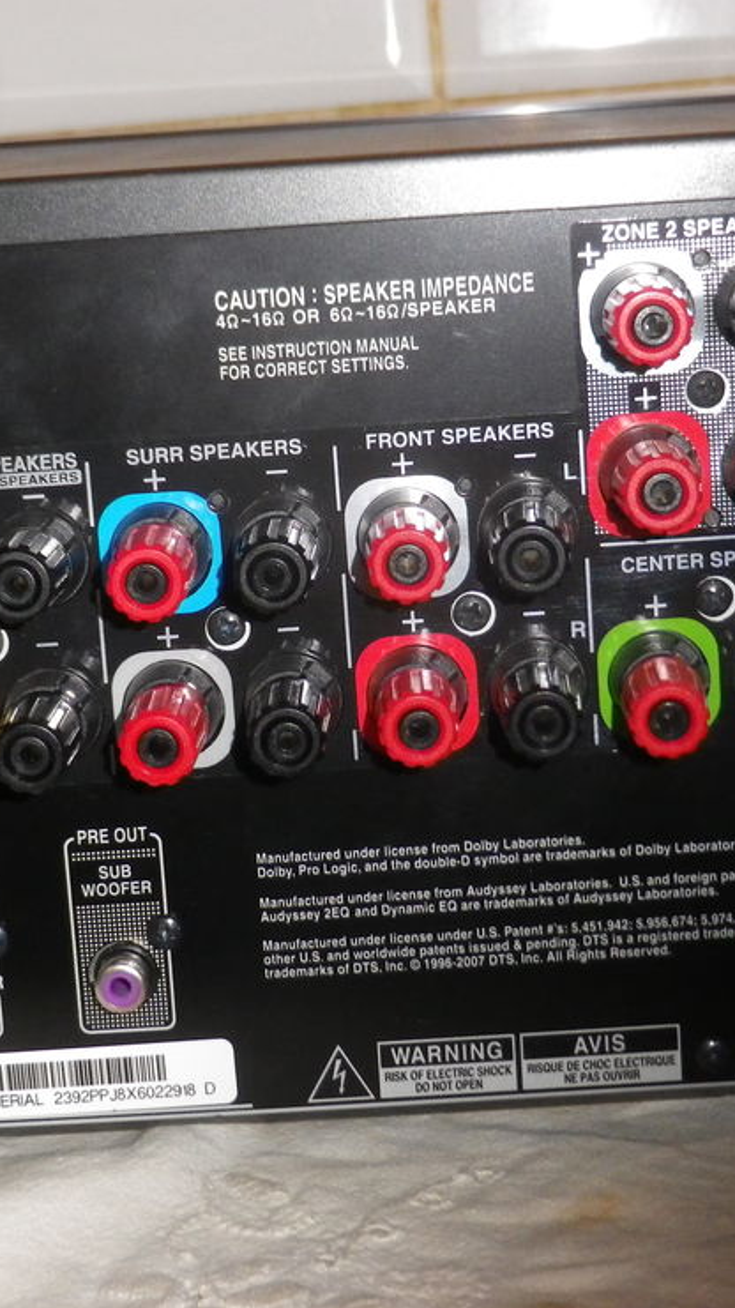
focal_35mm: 78
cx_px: 431
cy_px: 647
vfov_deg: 27.2
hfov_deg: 15.5
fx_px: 2704
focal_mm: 9.5
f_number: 4.4
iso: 400
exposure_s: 1/60
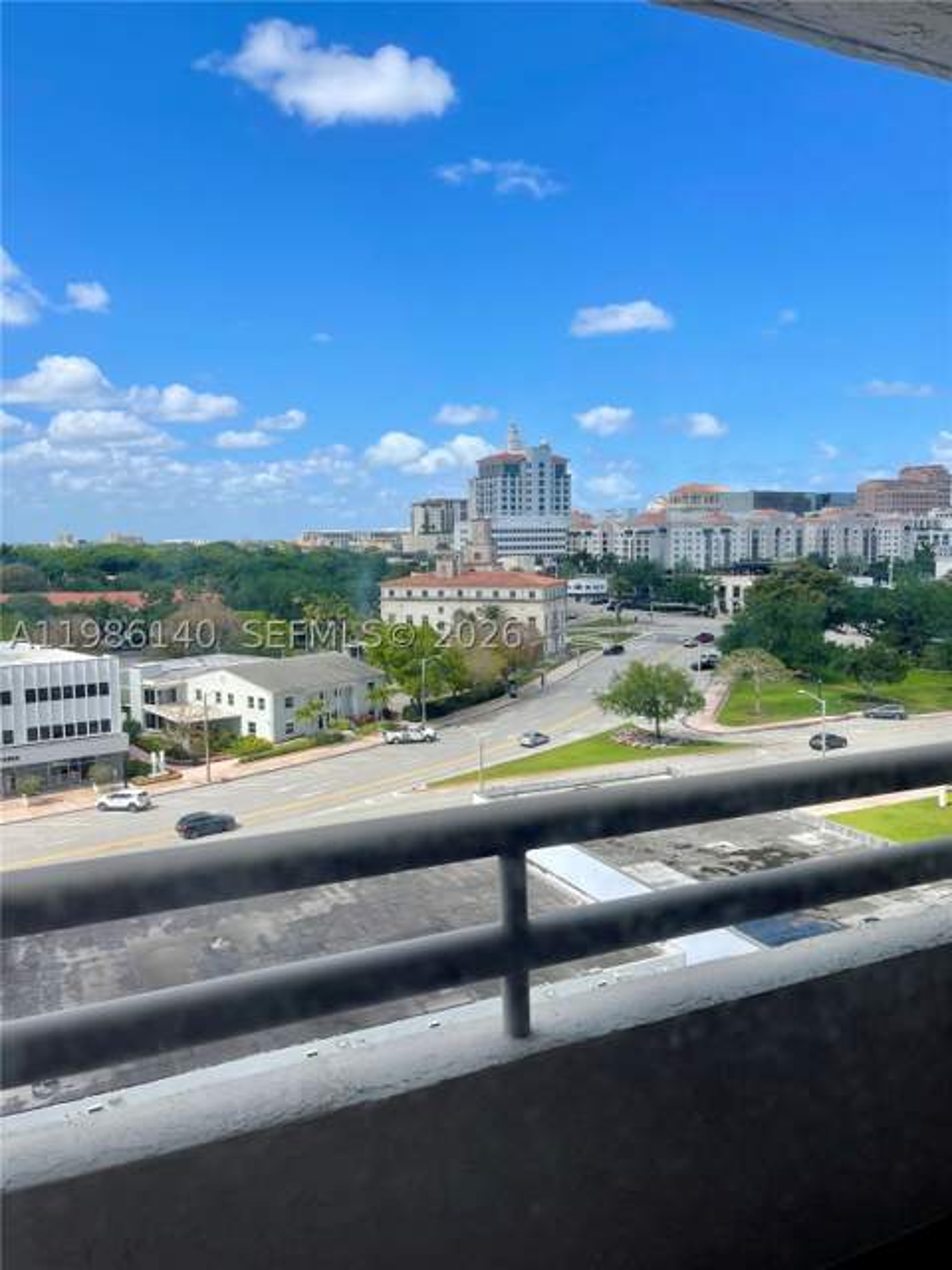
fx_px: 917
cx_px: 476
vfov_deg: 69.4
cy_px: 635
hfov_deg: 54.9
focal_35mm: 25
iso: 32
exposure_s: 1/3559
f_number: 1.6
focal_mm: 5.1
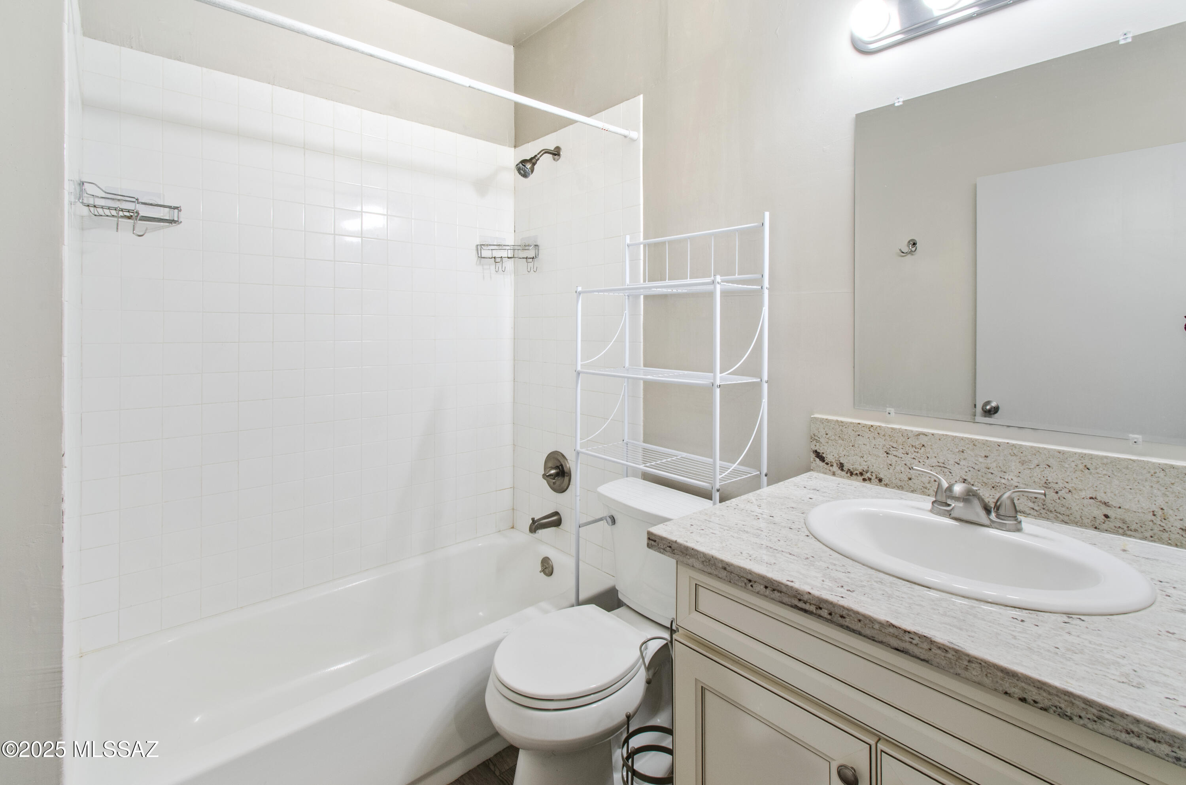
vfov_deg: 77.1
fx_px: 493
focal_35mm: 15
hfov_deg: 100.5
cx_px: 593
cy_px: 392
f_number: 16
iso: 200
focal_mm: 10
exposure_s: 1.6
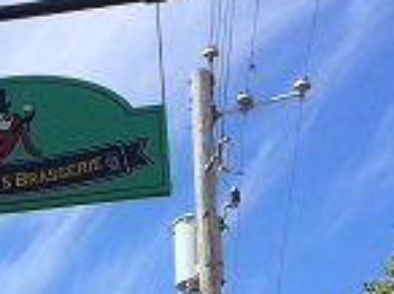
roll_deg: +0.9
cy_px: 601
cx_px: -255
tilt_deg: +10.0
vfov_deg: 8.9
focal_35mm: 156
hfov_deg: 11.9
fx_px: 1773
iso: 32
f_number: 2.2
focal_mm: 4.15
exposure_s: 1/1325
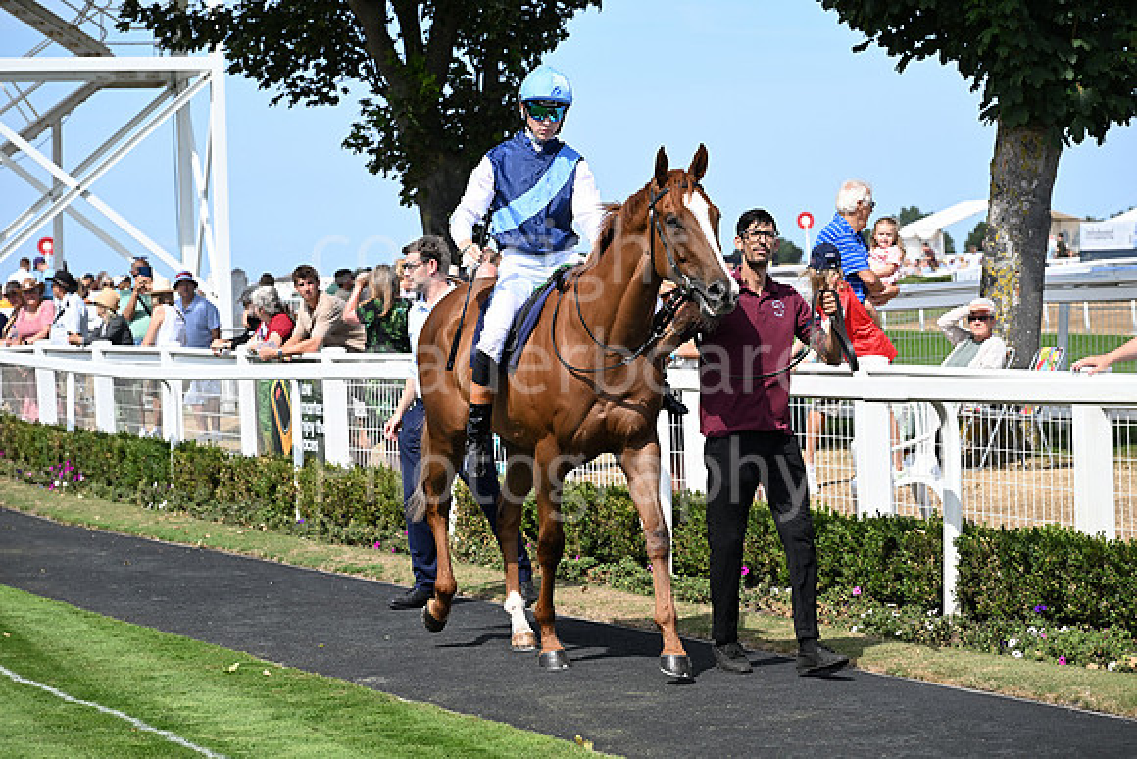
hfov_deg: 21.0
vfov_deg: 14.1
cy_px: 380
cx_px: 568
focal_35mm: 97
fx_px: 3064
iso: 500
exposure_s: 1/2000
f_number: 5.6
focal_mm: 97
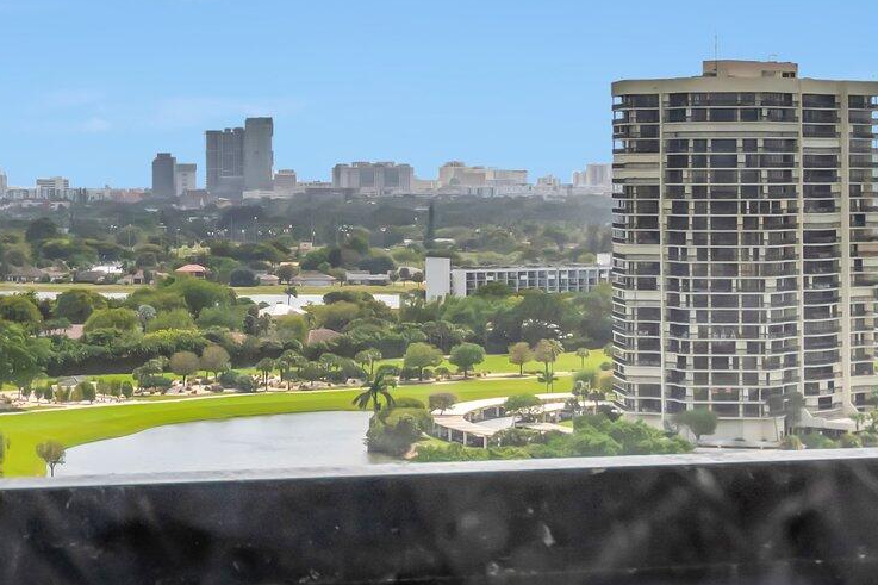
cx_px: -66
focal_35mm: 100
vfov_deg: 13.6
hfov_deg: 19.6
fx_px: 2438
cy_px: 121
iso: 640
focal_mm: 24
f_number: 8
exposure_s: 1/2500
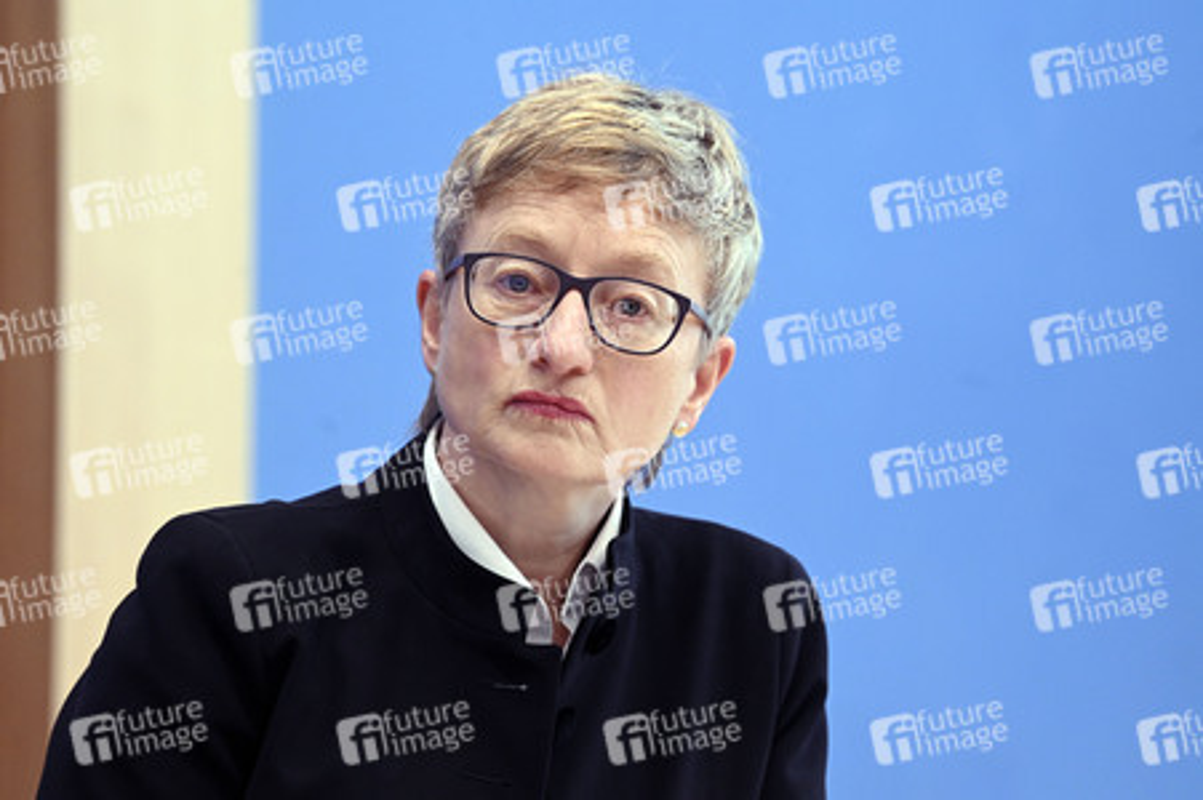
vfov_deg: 6.9
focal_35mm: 200
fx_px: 6678
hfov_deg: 10.3
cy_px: 400
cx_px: 602
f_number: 6.3
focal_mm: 200
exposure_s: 1/400
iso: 4000
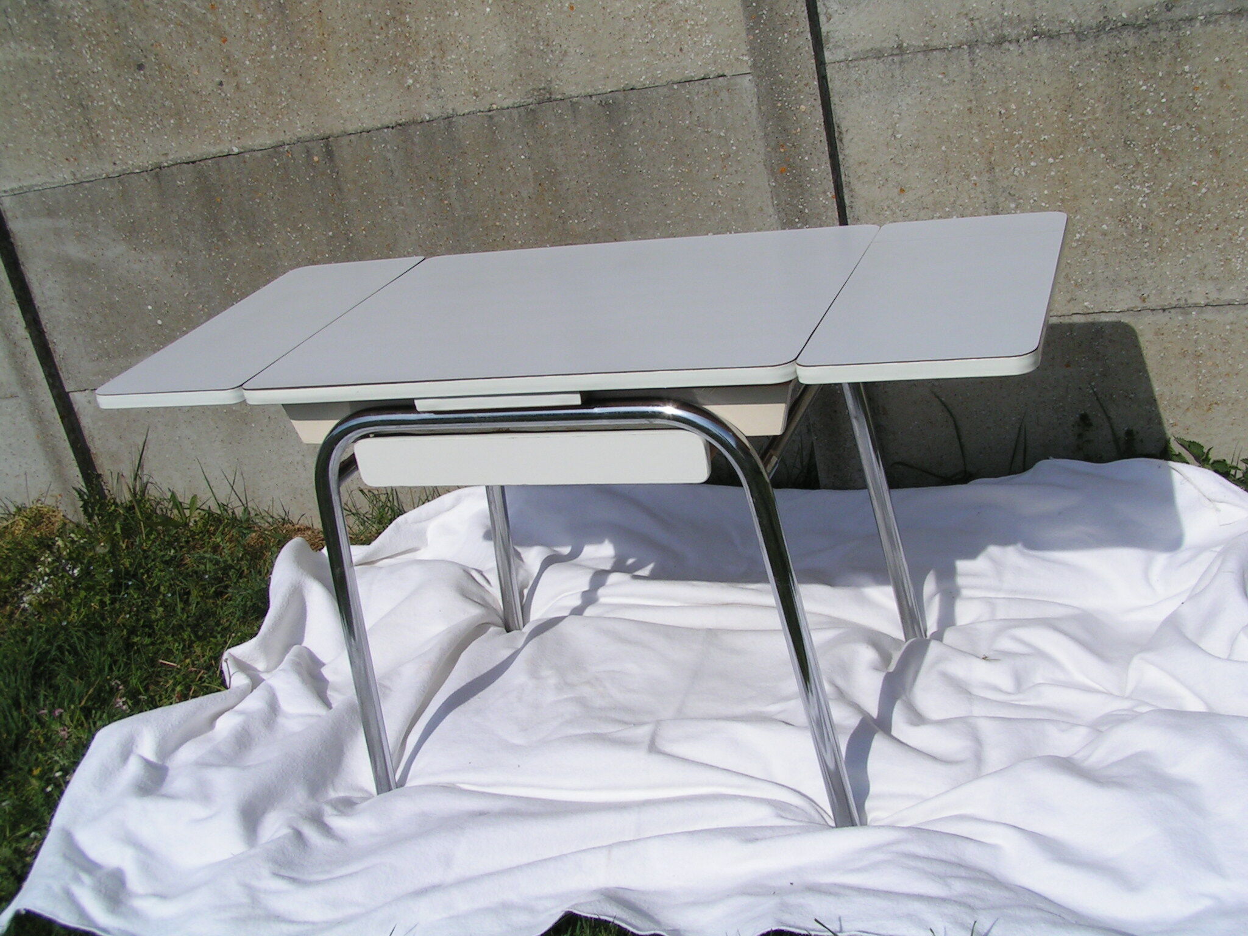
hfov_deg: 49.0
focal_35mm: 38
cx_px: 624
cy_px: 468
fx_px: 1370
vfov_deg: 37.7
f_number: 6.3
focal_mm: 5.8
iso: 50
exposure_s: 1/800
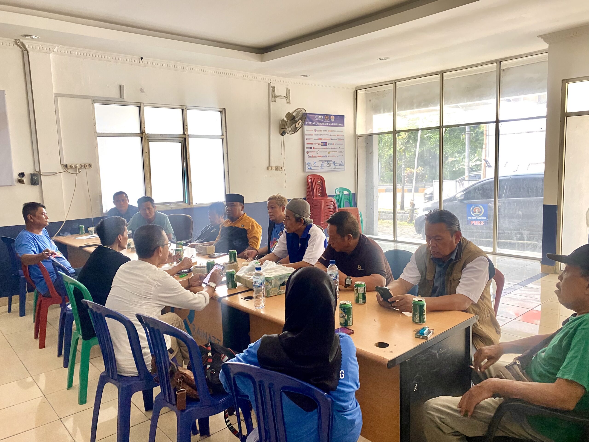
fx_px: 442
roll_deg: +1.9
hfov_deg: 67.3
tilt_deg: -6.6
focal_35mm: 26
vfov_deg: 53.1
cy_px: 221
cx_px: 294
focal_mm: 4.25
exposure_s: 1/60
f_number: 1.8
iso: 320
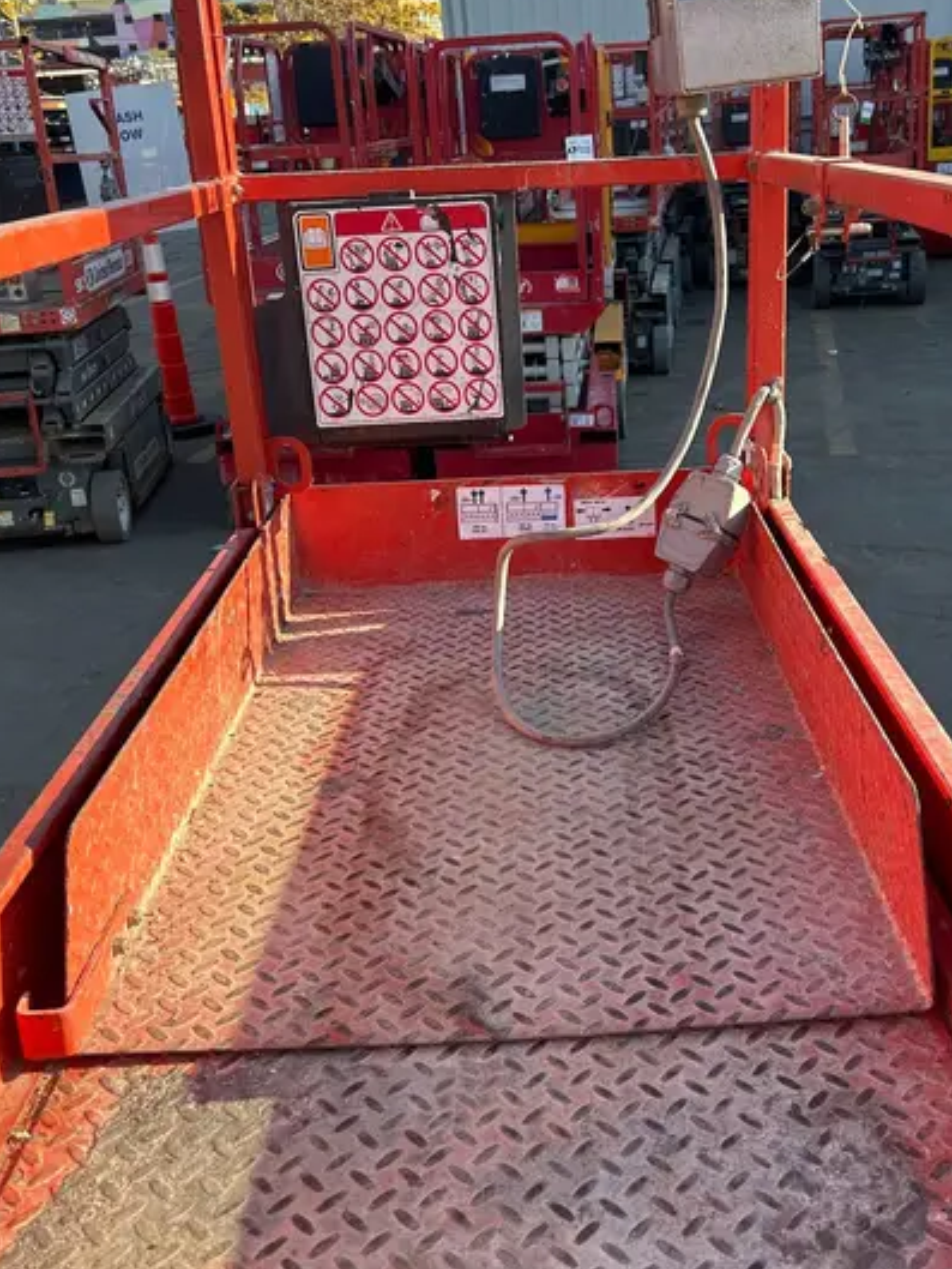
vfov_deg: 51.2
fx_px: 1320
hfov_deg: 39.5
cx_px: 568
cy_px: 555
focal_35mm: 36
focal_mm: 5.7
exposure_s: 1/797
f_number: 1.5
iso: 50
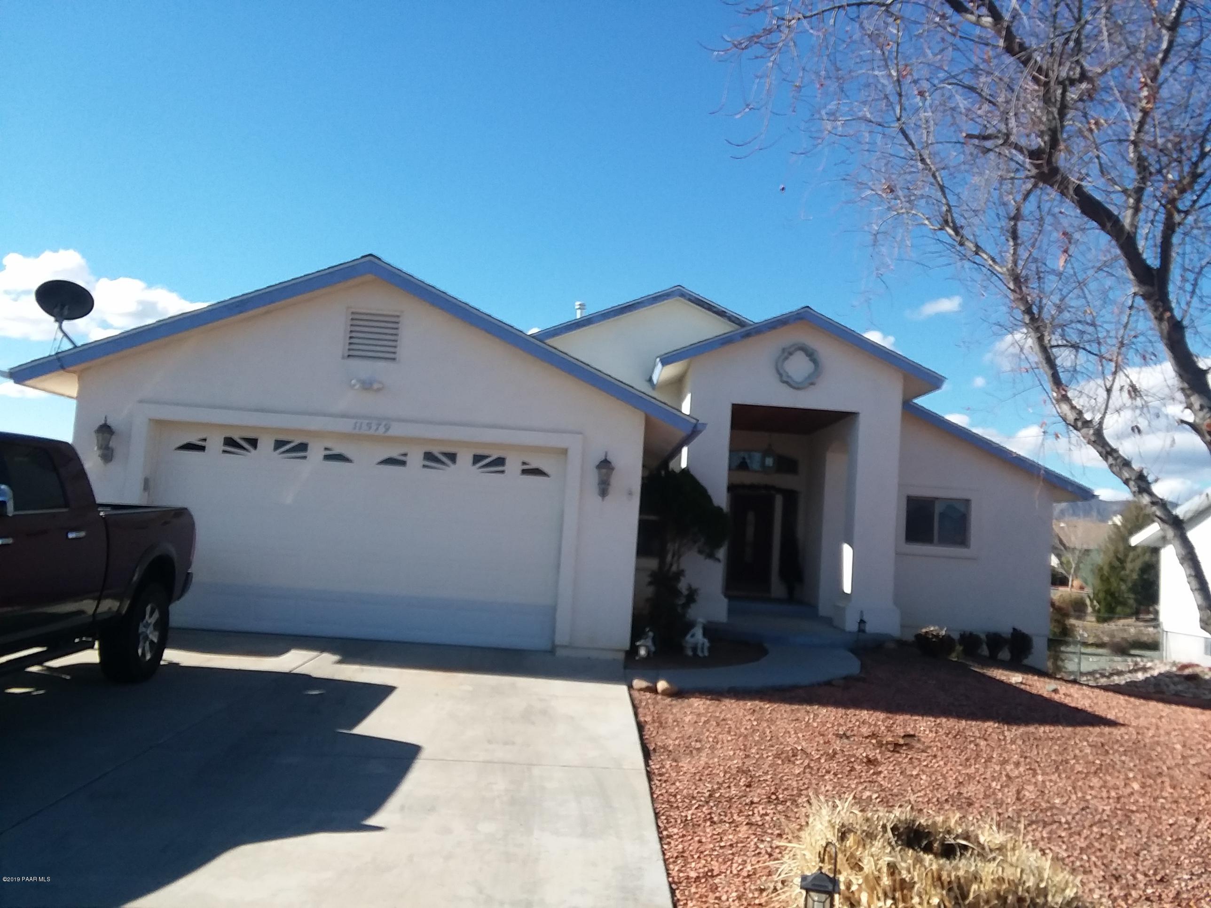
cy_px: 454
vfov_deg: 48.2
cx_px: 606
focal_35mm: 29
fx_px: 1015
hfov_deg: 61.7
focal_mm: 2.47
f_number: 1.9
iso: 40
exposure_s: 1/1099
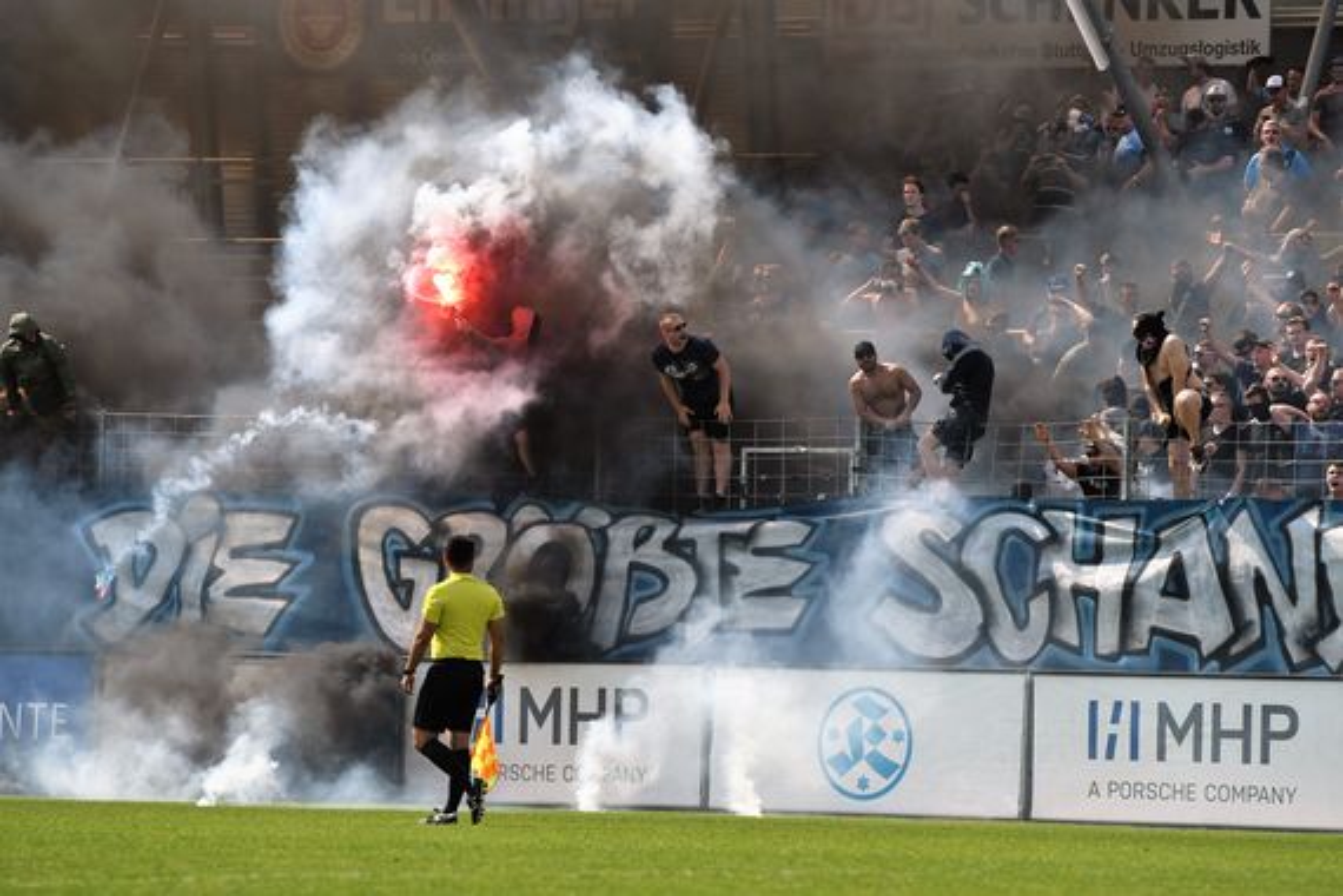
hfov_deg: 7.0
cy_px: 448
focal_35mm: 292
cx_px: 672
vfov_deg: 4.7
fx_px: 10911
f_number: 4.5
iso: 100
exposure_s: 1/1000
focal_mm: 195
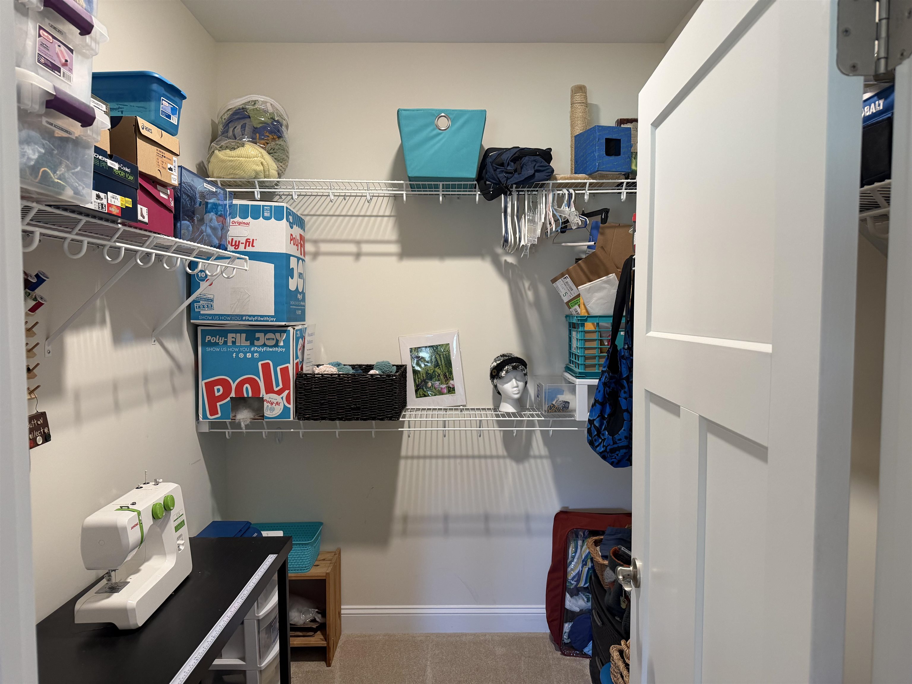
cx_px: 456
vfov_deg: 56.8
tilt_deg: -3.4
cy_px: 342
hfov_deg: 71.6
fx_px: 632
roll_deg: +0.3
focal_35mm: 24
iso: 250
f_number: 1.78
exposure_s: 1/60
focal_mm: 6.76
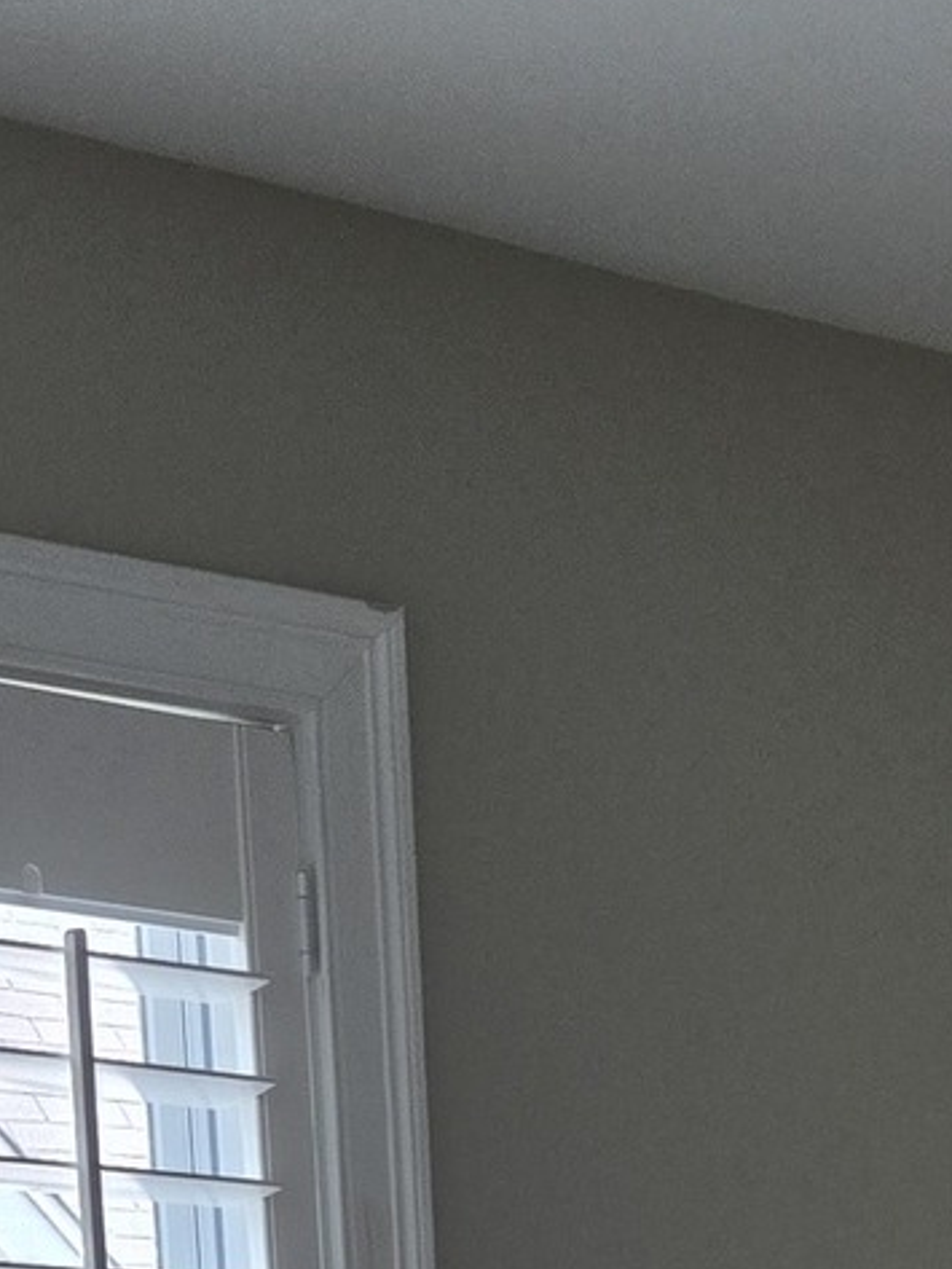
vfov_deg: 14.1
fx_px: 4105
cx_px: 1199
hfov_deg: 12.8
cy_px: 2707
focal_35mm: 112
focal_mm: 5.4
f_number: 1.8
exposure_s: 1/180
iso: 64
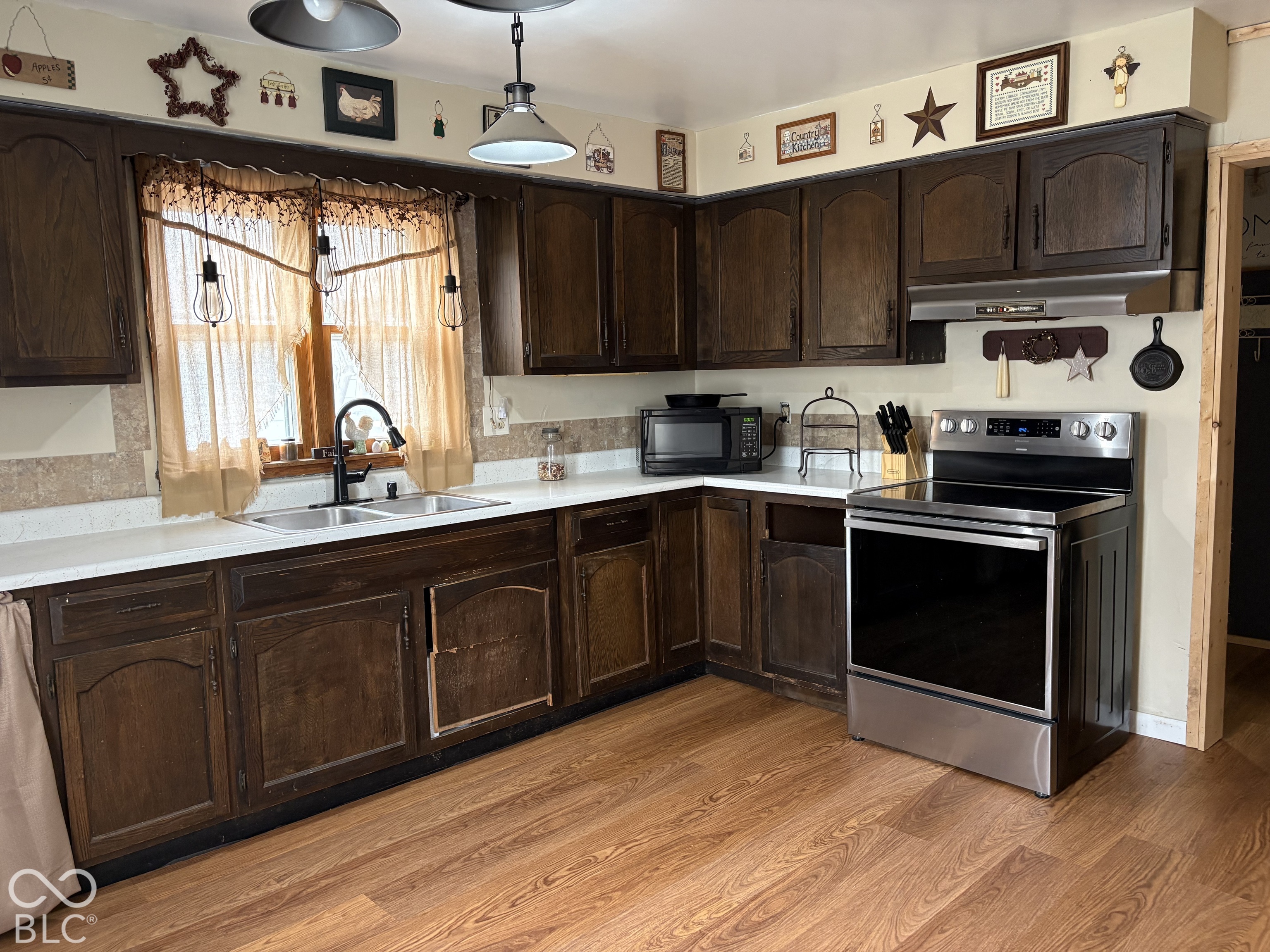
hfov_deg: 67.3
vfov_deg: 53.1
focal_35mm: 26
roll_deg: +0.7
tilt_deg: -6.2
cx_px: 635
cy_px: 476
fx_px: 954
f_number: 1.6
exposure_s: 1/60
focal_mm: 5.96
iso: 250
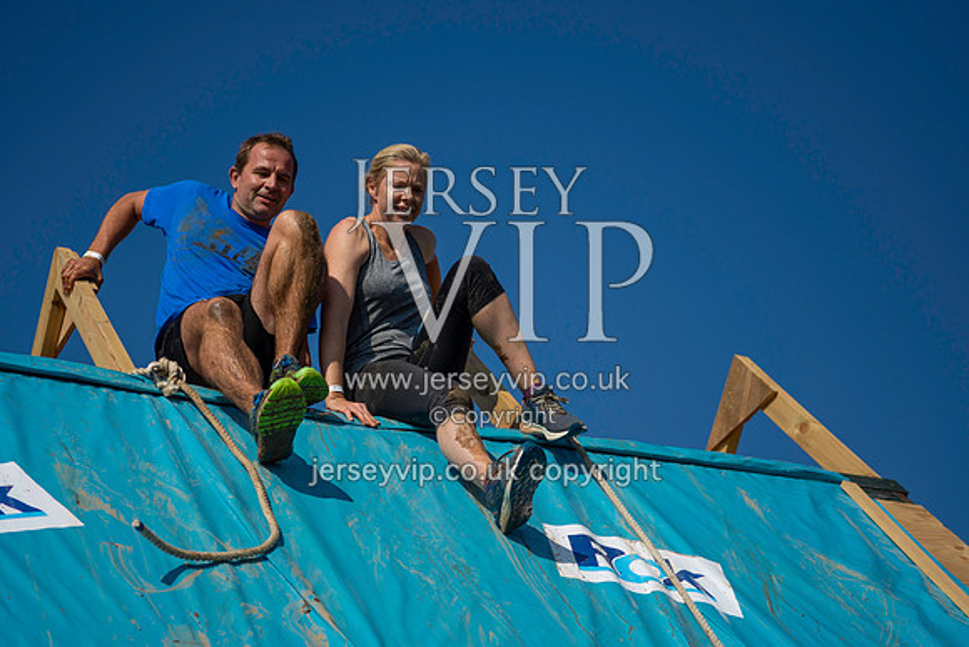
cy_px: 324
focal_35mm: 82
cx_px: 484
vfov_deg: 16.6
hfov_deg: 24.6
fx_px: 2221
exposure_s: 1/6400
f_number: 2.8
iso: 100
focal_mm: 55
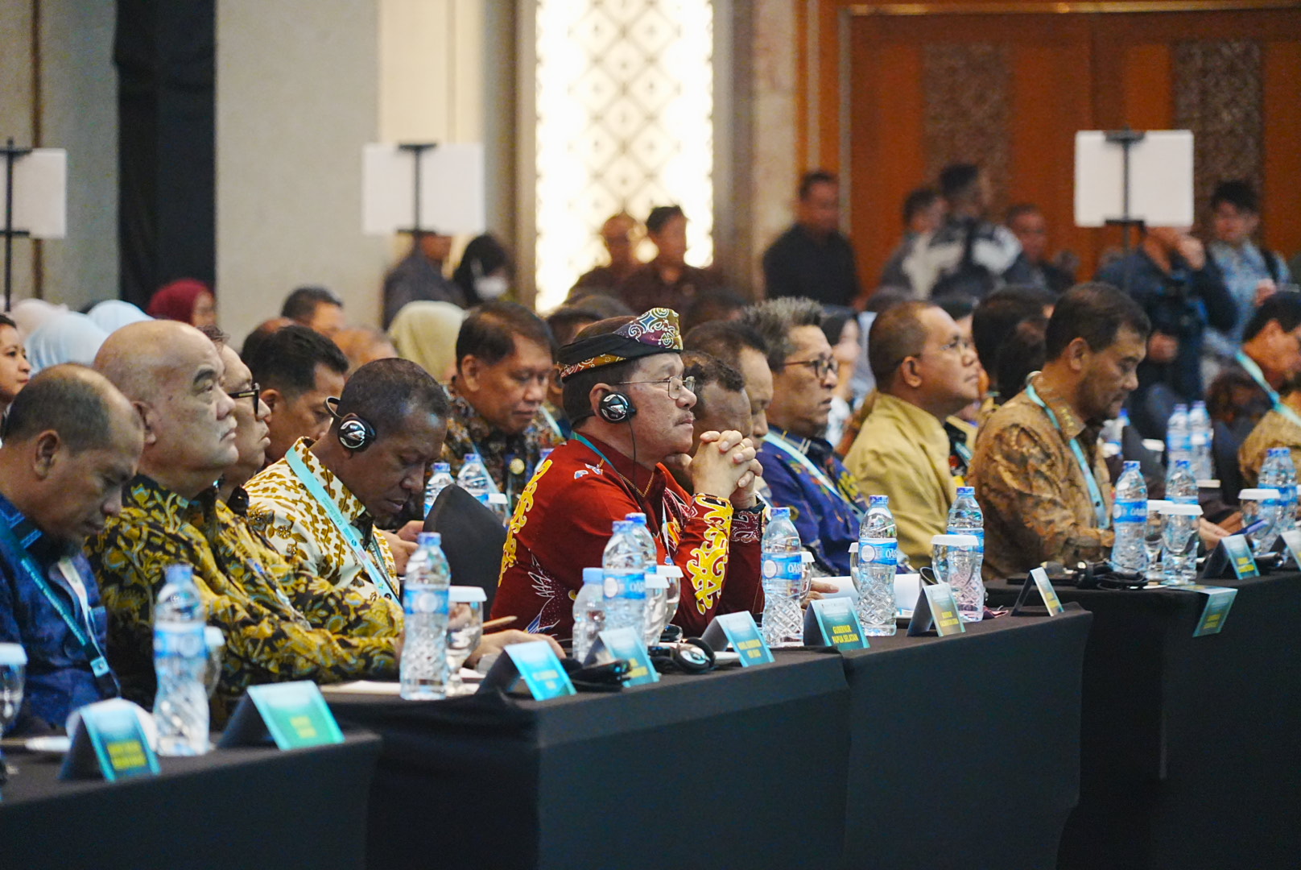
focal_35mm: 240
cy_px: 435
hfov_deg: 8.6
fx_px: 8679
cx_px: 650
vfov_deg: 5.7
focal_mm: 240
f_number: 6.3
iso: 12800
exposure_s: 1/125
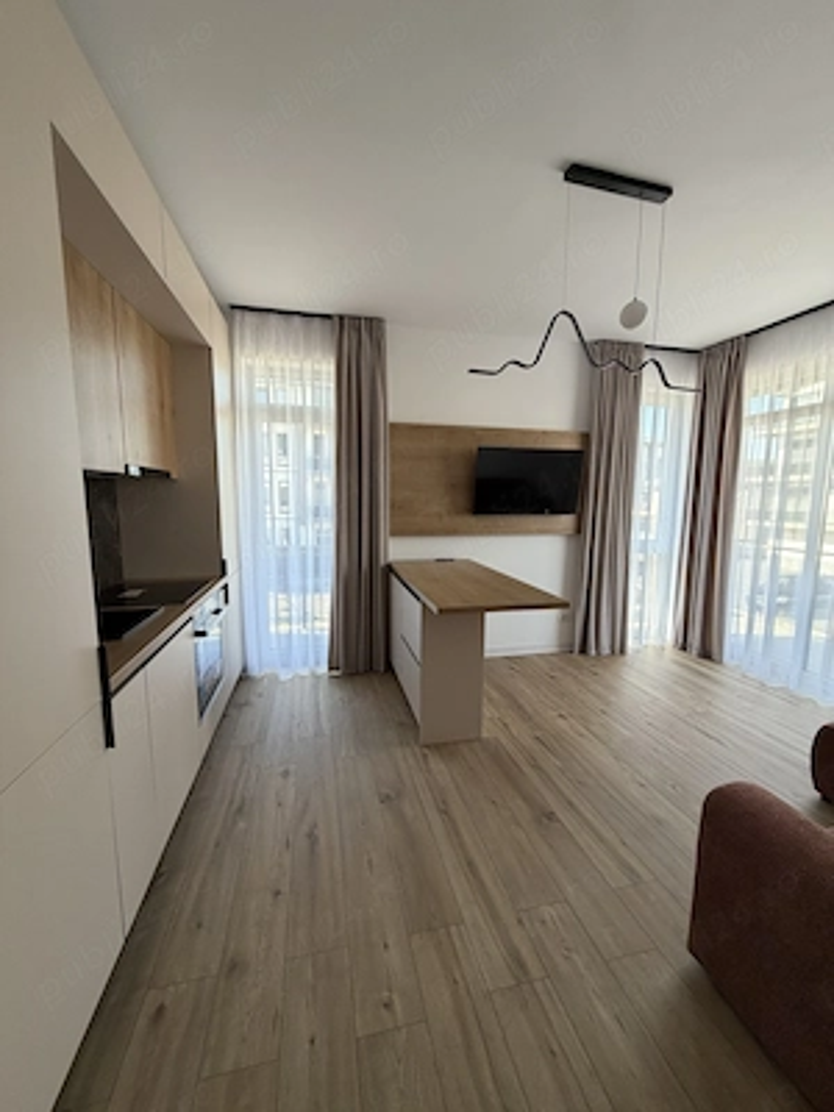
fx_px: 450
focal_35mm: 14
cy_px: 556
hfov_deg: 85.7
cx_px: 417
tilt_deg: -7.9
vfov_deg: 102.1
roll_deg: +0.7
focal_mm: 2.22
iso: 200
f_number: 2.2
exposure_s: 1/121
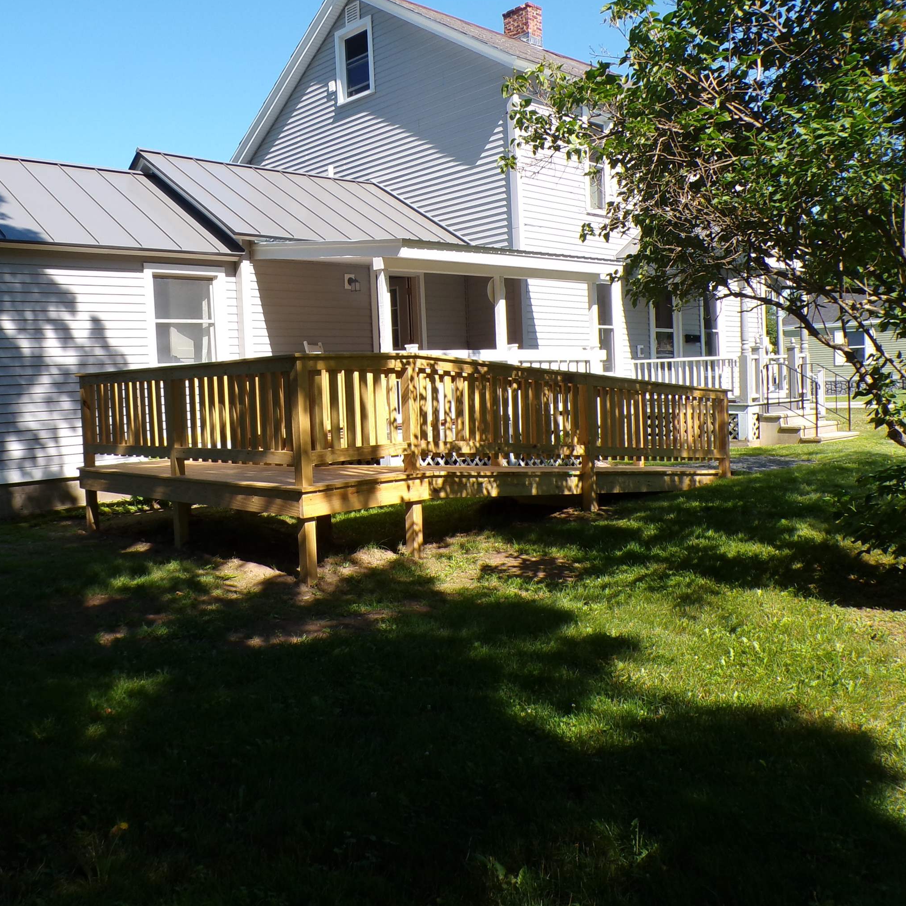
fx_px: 948
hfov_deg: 50.7
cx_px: 353
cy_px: 421
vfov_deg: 51.1
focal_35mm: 32
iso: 100
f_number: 4.4
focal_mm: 4.3
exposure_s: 1/280
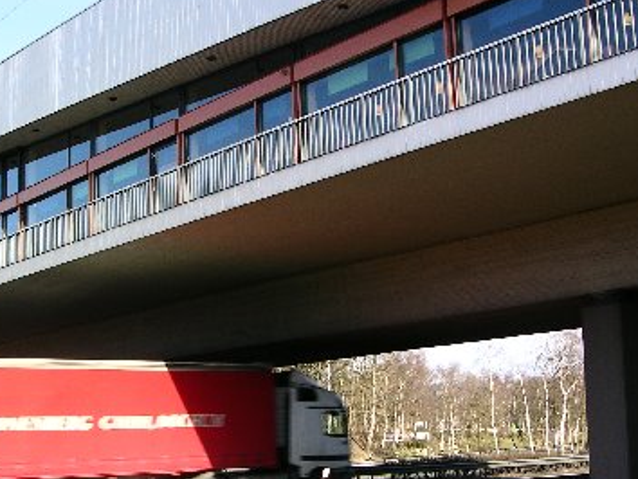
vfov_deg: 25.1
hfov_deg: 33.1
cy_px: 330
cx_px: 242
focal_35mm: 58
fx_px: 1070
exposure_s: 1/93.4
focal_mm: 8.9
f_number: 5.6
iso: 50
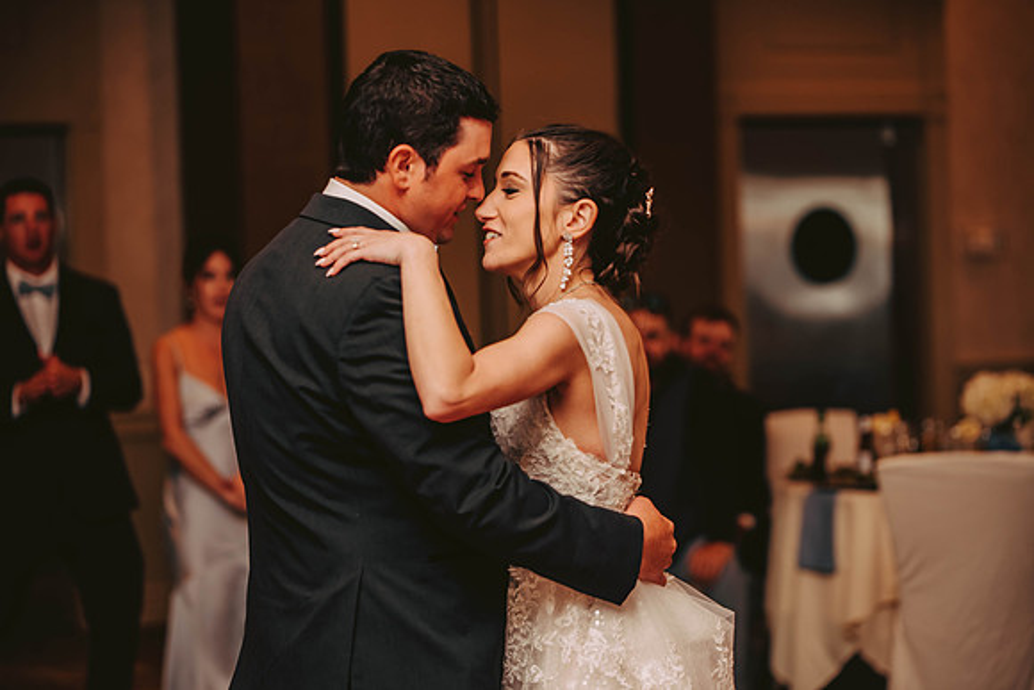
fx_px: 3332
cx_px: 517
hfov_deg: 17.6
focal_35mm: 116
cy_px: 345
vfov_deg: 11.8
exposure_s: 1/60
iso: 800
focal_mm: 116
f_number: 2.8
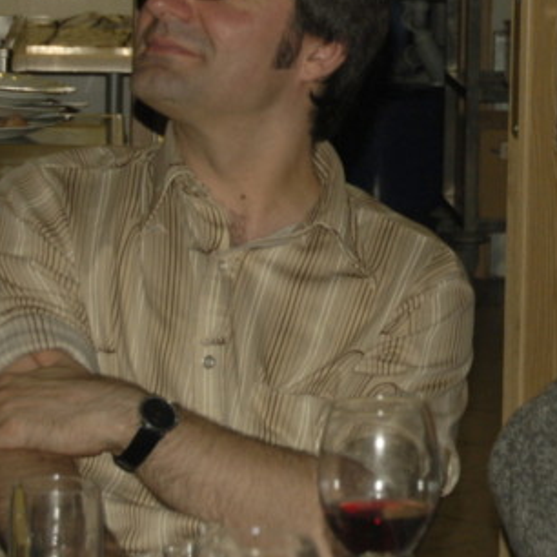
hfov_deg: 7.4
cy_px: 69
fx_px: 4268
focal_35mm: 234
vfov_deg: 7.4
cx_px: 712
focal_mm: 55
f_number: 5.6
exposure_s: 1/60
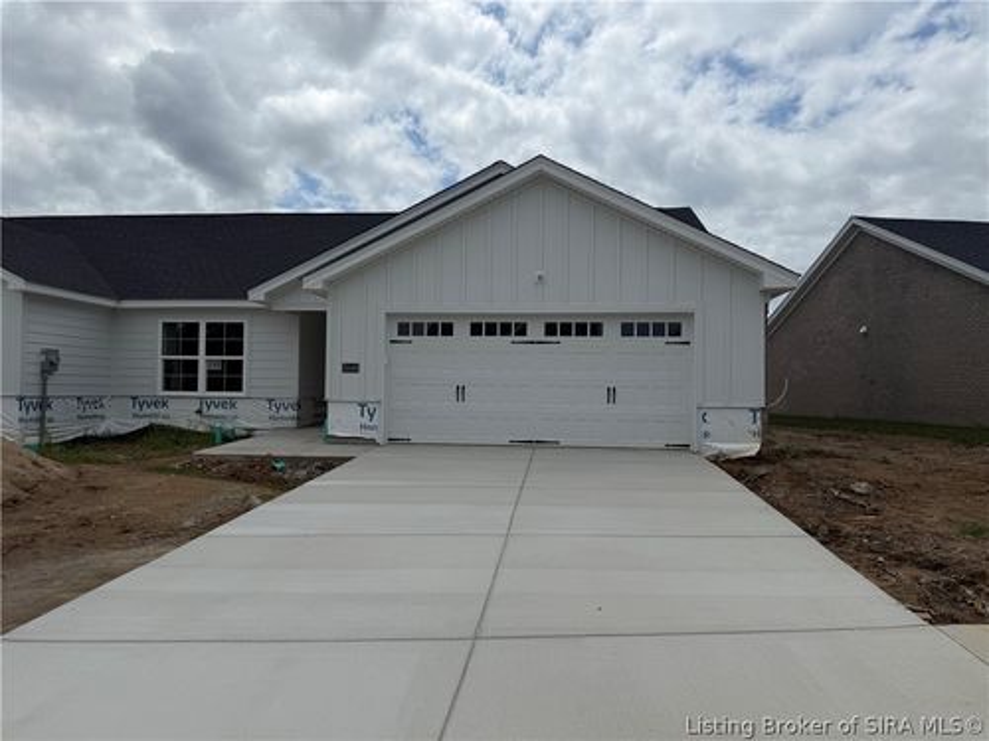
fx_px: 686
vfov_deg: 56.8
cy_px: 370
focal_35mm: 24
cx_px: 494
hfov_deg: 71.6
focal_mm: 6.76
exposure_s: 1/14286
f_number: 1.78
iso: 80
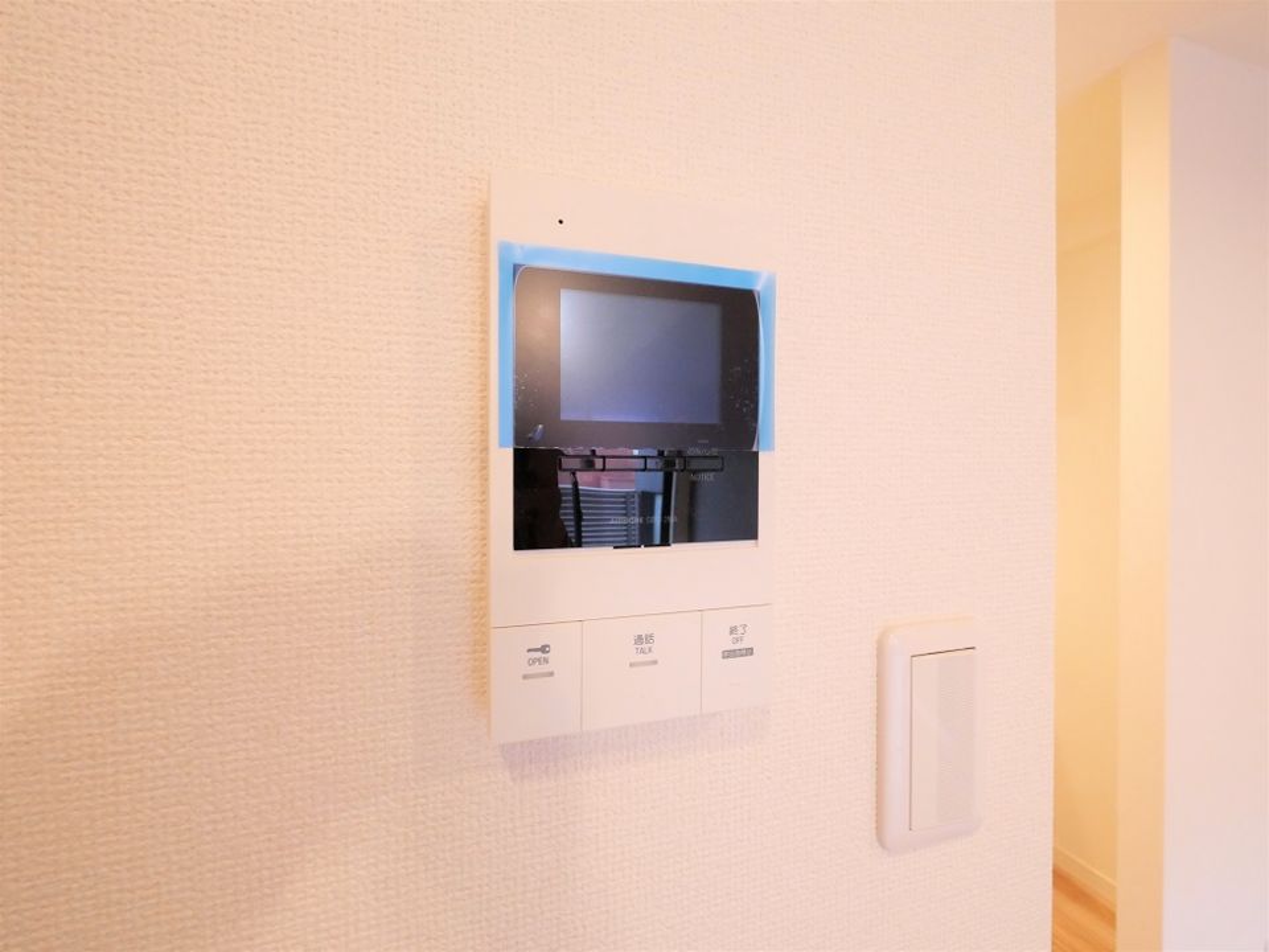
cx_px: 634
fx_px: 513
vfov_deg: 85.7
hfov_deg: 102.1
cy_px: 476
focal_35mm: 14
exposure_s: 1/50
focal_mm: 7
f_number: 7.1
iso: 3200
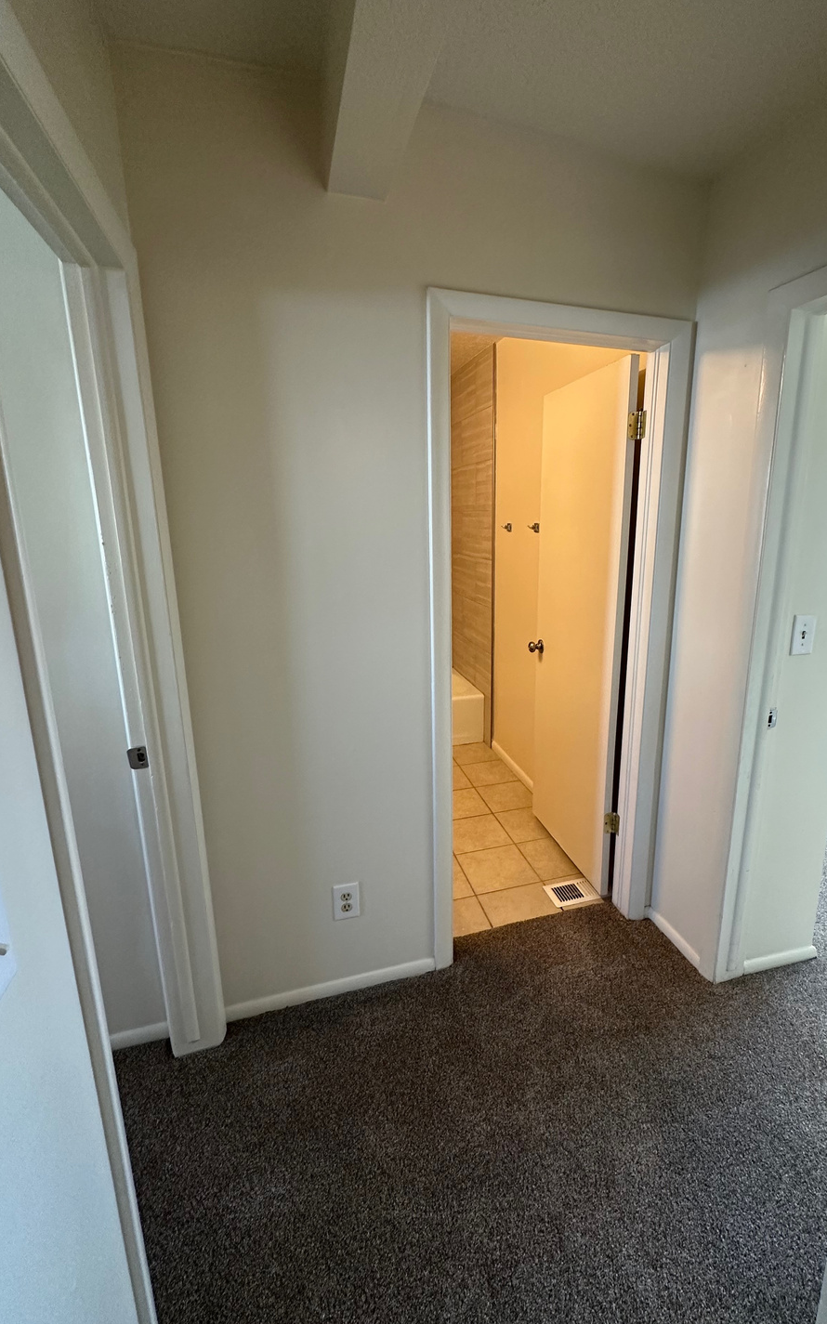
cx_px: 465
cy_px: 642
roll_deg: +0.0
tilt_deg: -11.8
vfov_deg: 97.8
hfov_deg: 70.9
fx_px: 577
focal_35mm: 16
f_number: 2.2
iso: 250
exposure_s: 1/120
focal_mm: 2.22
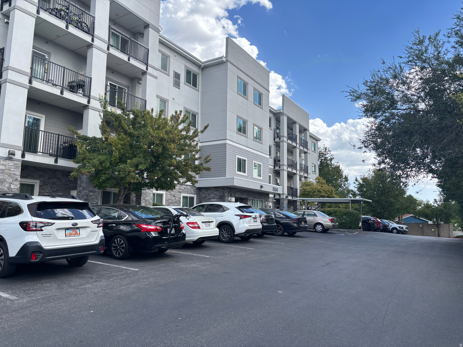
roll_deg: -0.8
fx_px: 348
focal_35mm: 26
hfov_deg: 67.3
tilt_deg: +8.4
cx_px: 232
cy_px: 174
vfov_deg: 53.1
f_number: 1.6
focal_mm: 5.96
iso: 50
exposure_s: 1/943
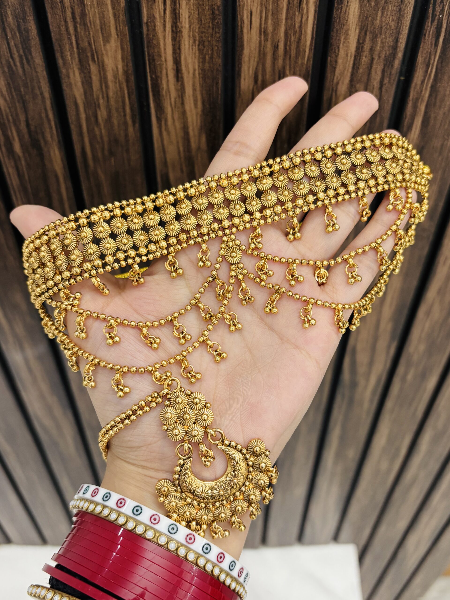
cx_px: 225
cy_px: 300
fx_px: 451
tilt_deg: -47.7
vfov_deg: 67.3
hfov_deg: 53.1
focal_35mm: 26
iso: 160
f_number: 1.6
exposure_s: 1/50
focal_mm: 5.96
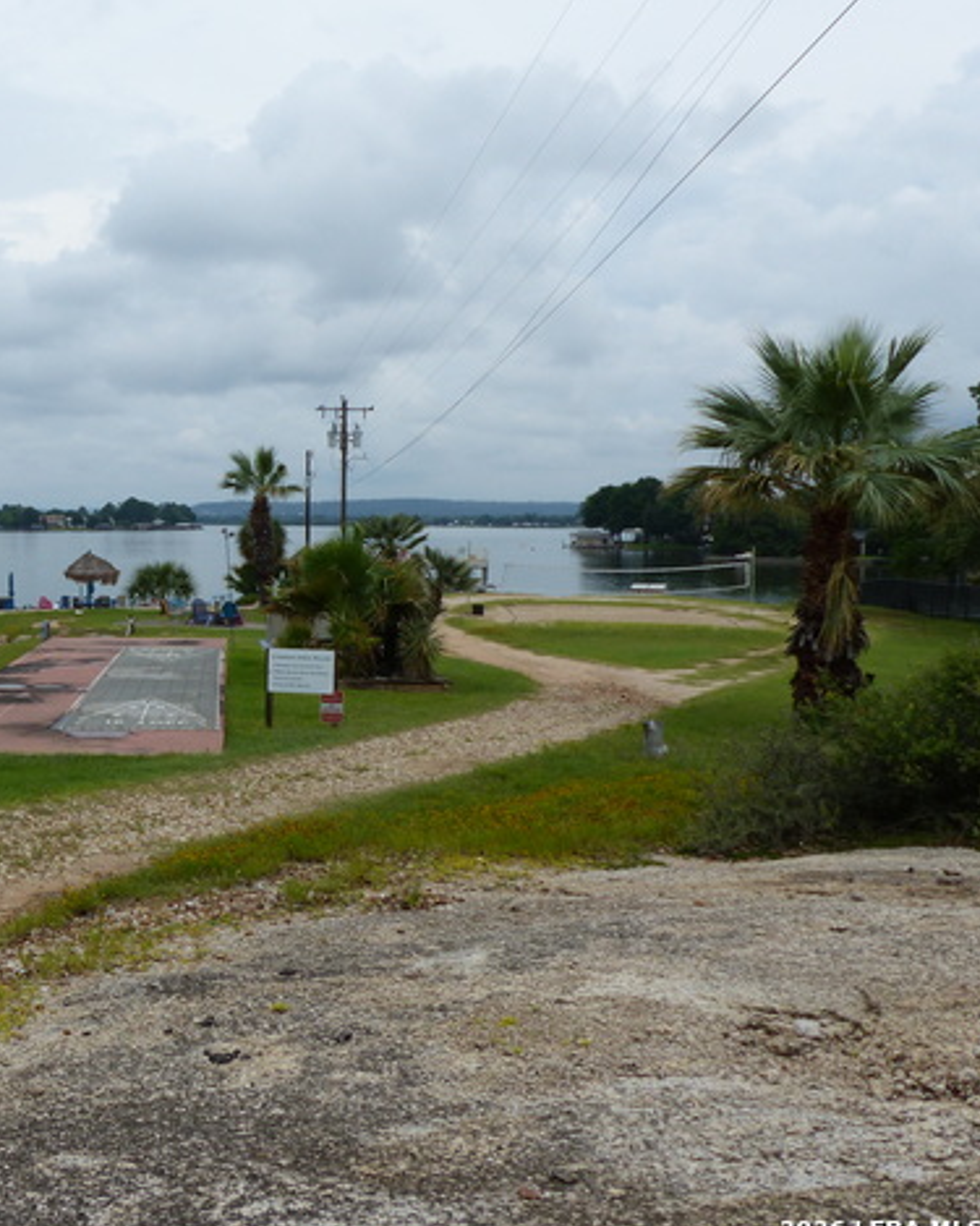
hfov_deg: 35.7
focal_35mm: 40
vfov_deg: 45.8
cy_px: 617
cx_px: 152
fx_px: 1451
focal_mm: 5.4
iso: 100
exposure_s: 1/1600
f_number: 4
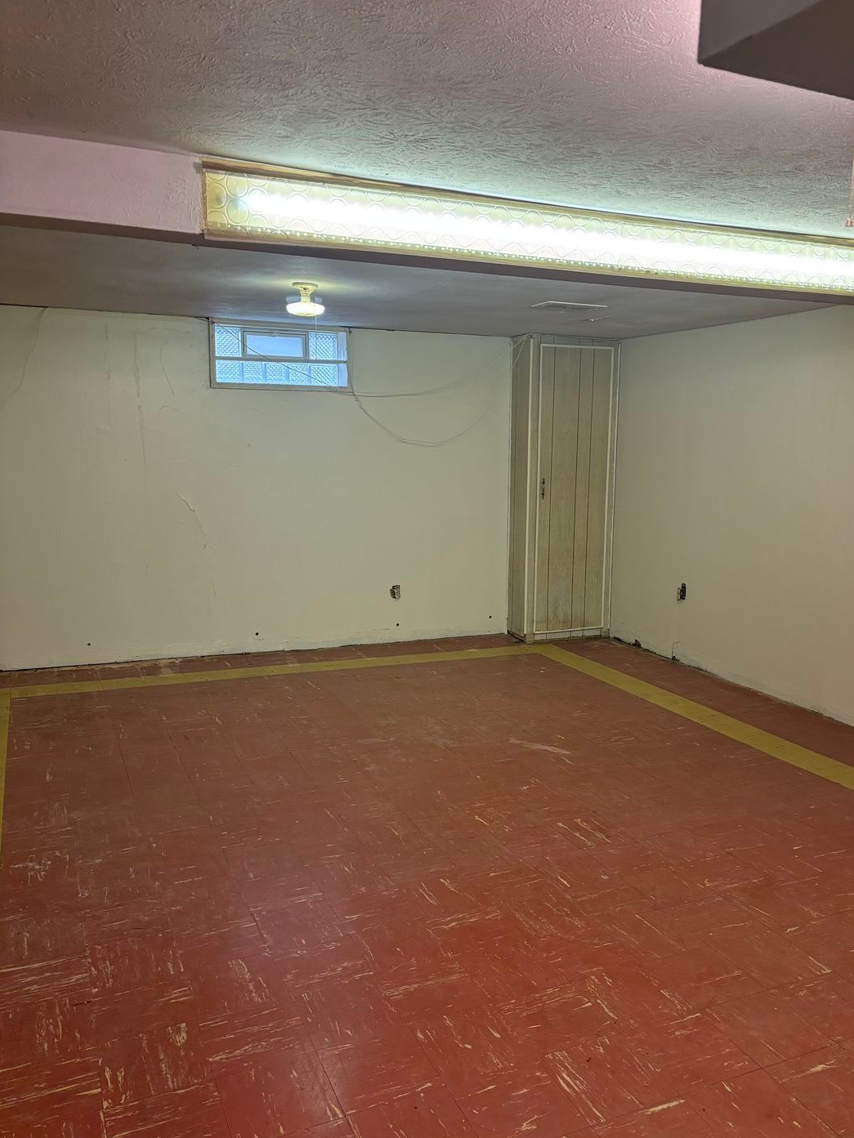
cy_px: 606
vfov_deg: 63.4
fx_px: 921
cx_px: 456
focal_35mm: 28
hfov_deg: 49.7
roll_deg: -1.6
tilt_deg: -10.7
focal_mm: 5.96
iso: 200
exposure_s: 1/60
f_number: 1.6
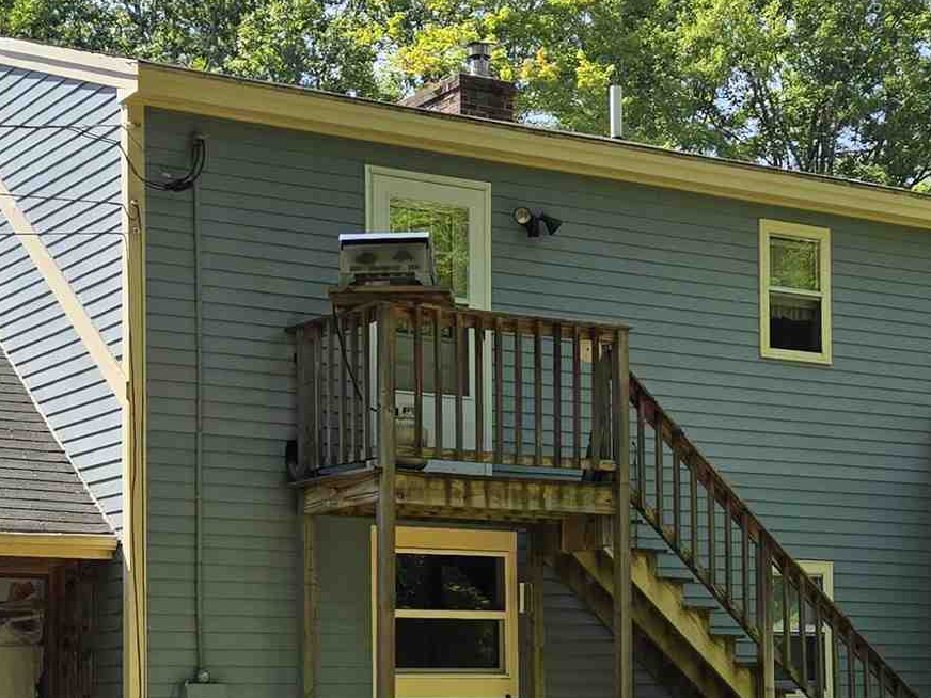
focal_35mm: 81
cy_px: 550
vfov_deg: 18.1
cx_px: 526
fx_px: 2179
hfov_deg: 24.1
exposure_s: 1/1395
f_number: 1.8
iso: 25
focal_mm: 5.4
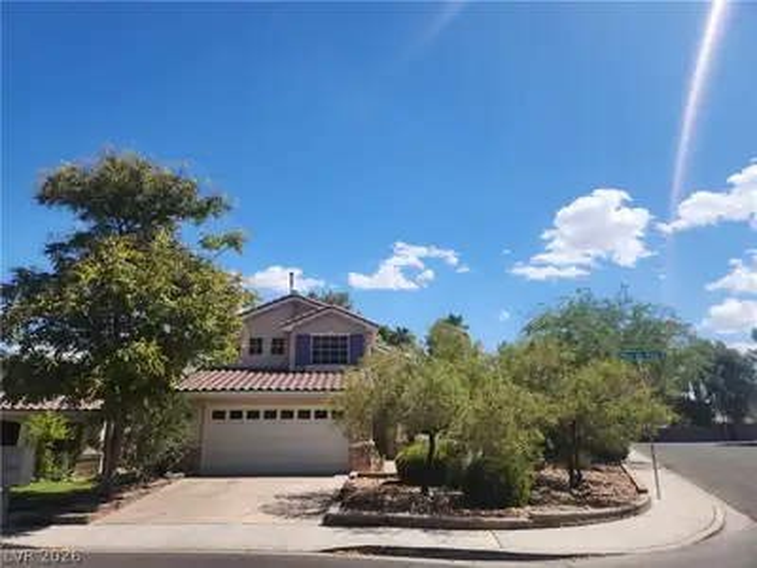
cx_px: 378
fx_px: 503
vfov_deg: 58.9
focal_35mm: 23
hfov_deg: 73.9
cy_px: 284
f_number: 1.8
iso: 20
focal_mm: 5.4
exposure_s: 1/1925
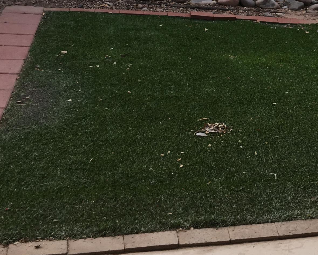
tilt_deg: -8.4
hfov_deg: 24.7
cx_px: 344
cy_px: -21
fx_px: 678
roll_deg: -5.2
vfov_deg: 20.4
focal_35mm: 72
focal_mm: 4.15
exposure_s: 1/777
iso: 25
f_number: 2.2
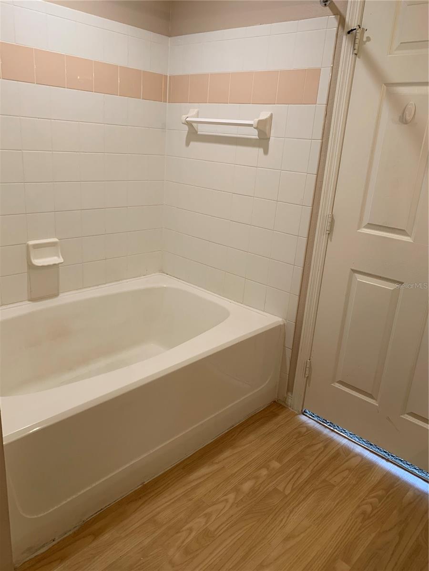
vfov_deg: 67.3
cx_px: 214
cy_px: 286
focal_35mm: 26
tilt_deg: -17.2
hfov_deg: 53.1
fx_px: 430
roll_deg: -4.1
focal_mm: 4.25
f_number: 1.8
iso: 100
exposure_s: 1/60
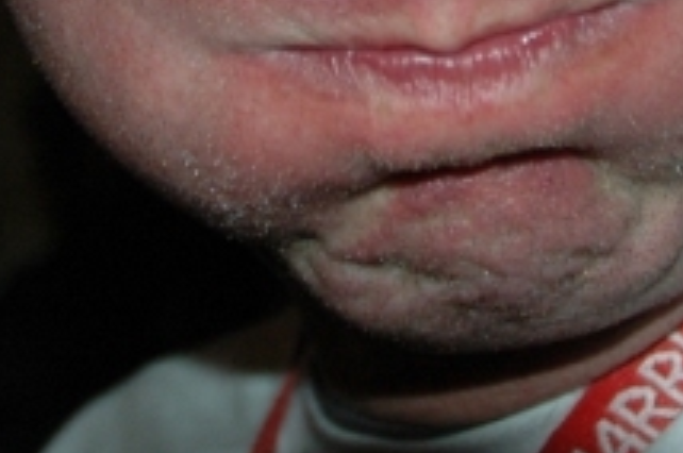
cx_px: 313
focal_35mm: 101
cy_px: -348
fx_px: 1913
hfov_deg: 20.2
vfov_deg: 12.4
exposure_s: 1/60
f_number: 3.5
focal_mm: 18
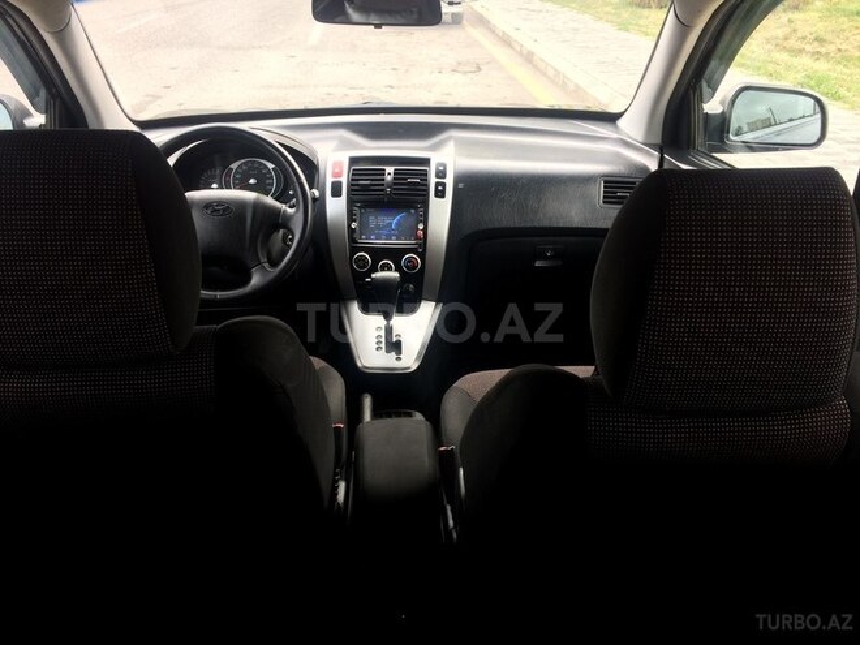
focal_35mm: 29
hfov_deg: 61.7
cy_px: 322
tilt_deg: -27.2
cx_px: 430
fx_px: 720
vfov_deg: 48.2
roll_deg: -1.8
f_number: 2.2
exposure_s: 1/100
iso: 40
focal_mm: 4.15
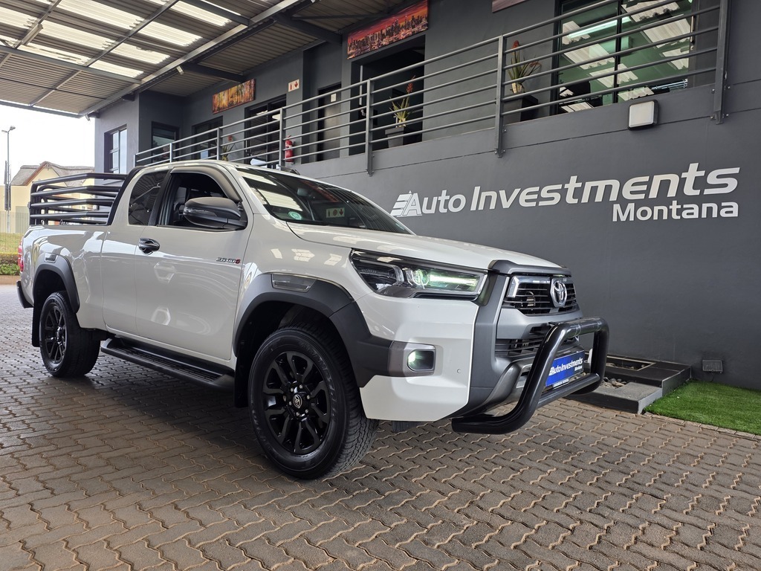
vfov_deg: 58.9
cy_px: 286
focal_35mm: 23
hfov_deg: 73.9
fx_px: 506
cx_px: 380
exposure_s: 1/61
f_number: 1.7
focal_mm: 6.25
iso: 50
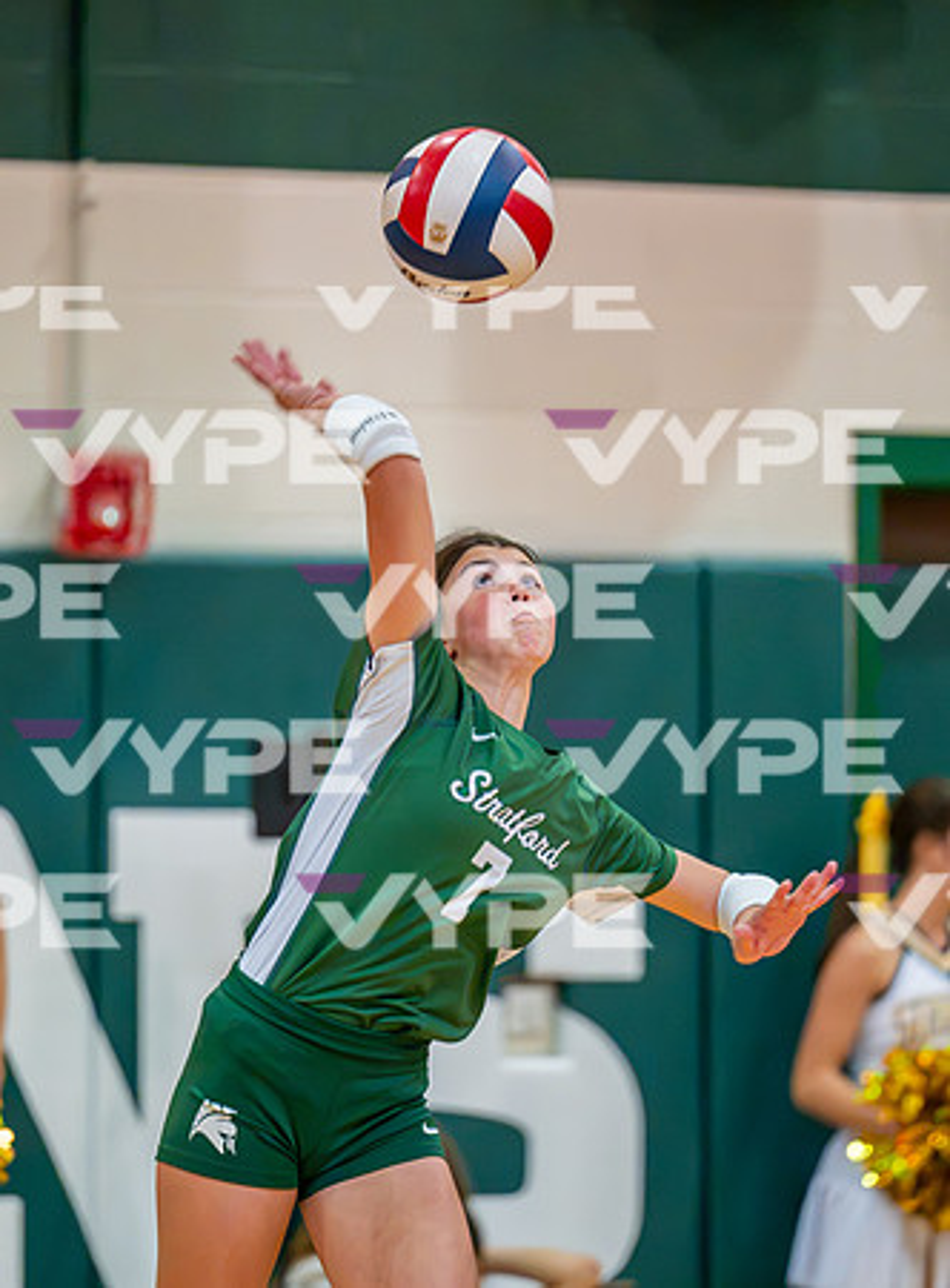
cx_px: 405
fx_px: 11425
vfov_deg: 6.5
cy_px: 605
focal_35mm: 309
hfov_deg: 4.8
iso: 8000
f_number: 2.8
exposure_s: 1/800
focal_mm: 200
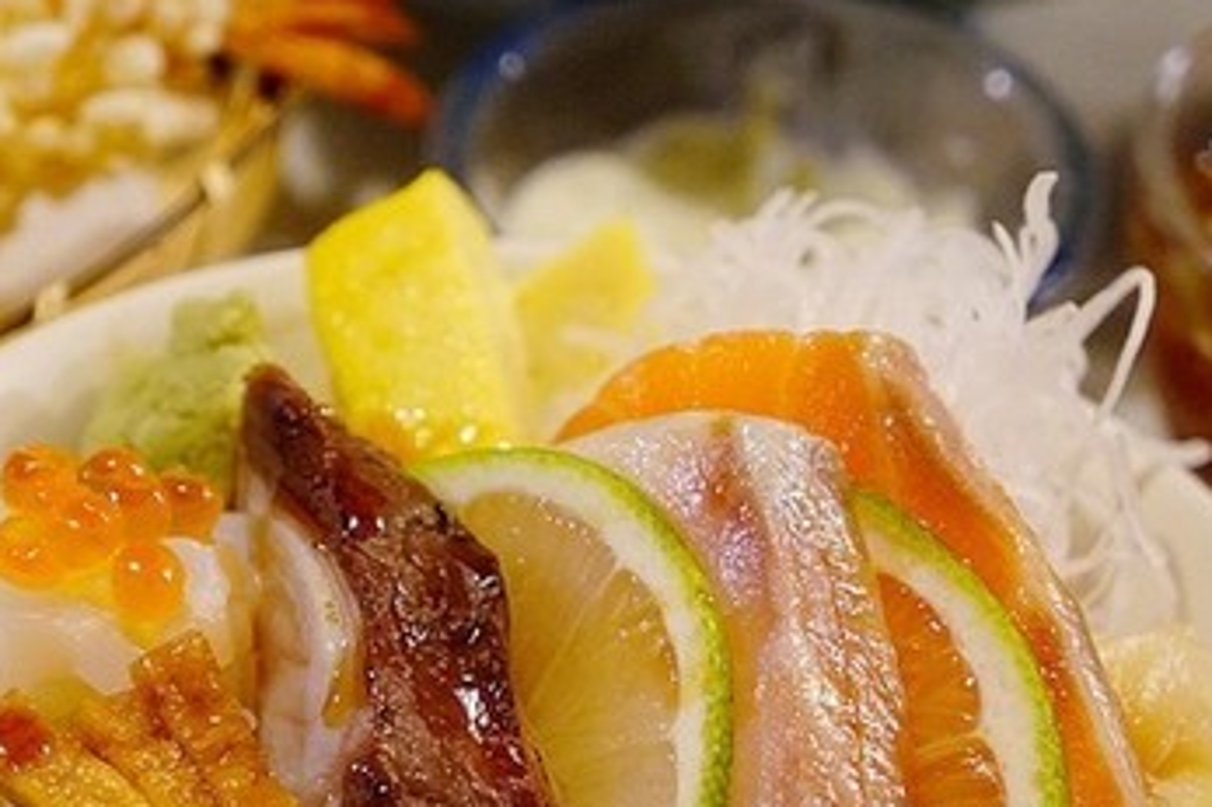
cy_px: 688
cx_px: 430
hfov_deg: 22.4
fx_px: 3058
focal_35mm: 91
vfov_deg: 14.9
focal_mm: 35
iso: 2500
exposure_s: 1/60
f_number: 4.5
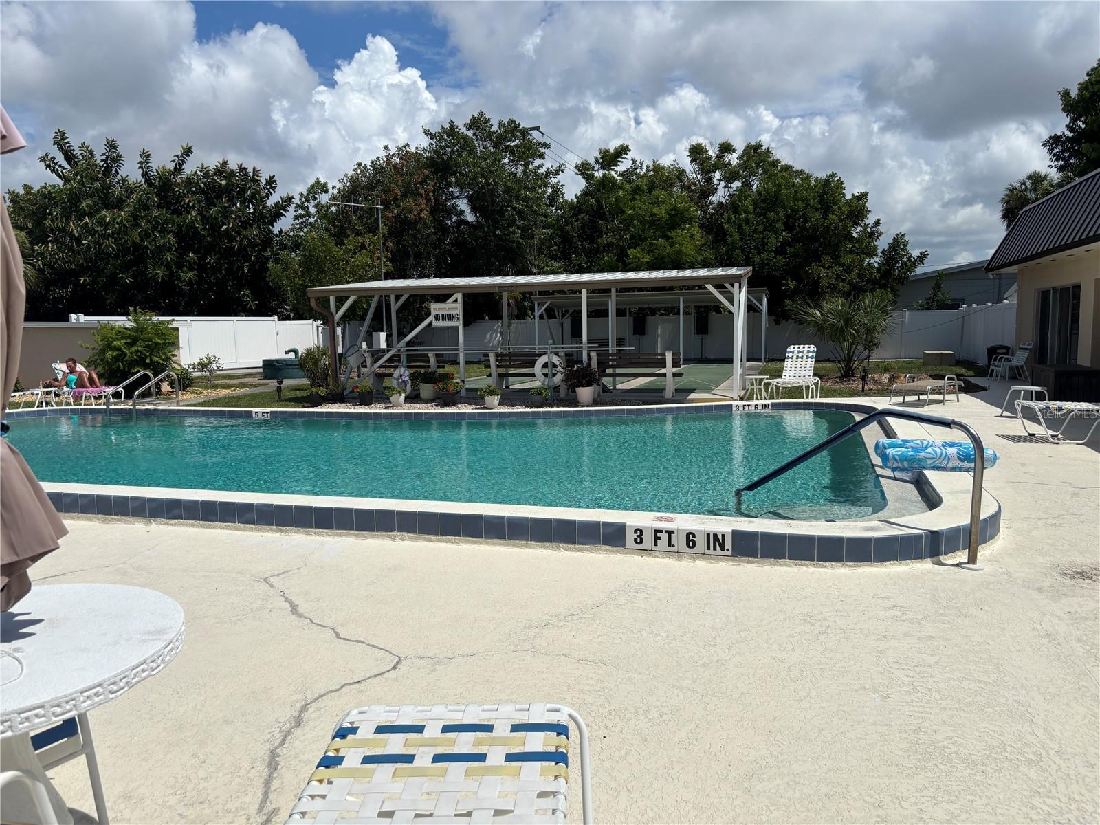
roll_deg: +0.2
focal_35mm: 26
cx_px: 550
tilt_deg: -6.0
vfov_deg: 53.1
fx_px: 826
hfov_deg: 67.3
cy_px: 412
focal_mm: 5.96
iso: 50
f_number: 1.6
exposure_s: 1/10989
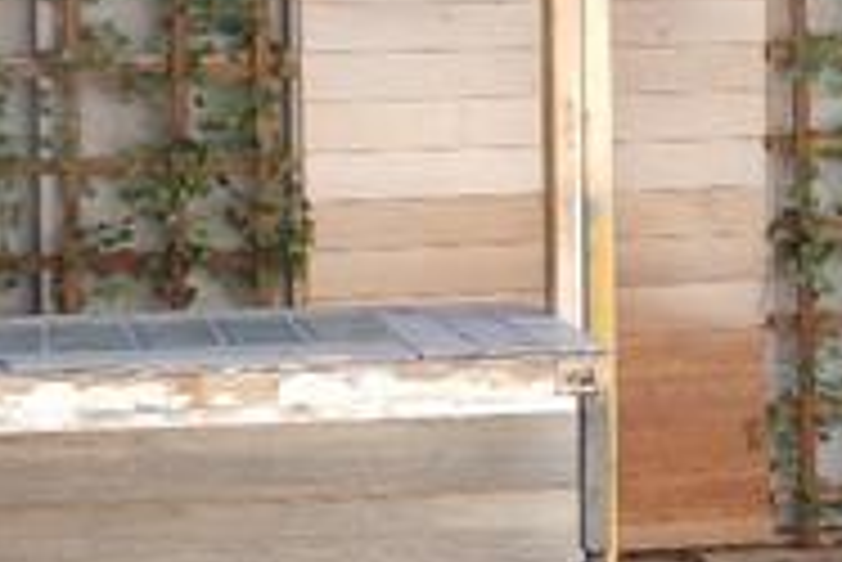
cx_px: 856
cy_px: 144
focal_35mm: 114
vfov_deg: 12.0
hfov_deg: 17.5
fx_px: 2668
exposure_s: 1/60
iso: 100
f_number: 3.7
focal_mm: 5.7
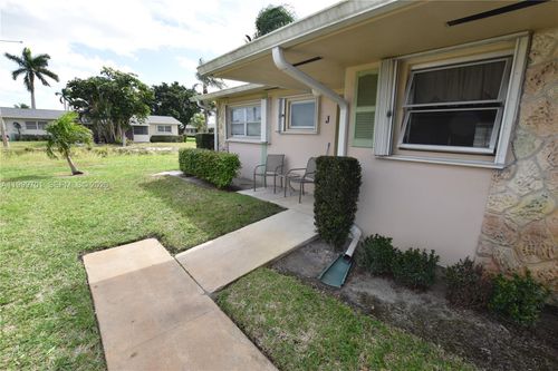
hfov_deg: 100.4
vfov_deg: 77.3
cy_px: 186
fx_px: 232
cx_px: 279
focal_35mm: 15
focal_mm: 10
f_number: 7.1
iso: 200
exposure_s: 1/320
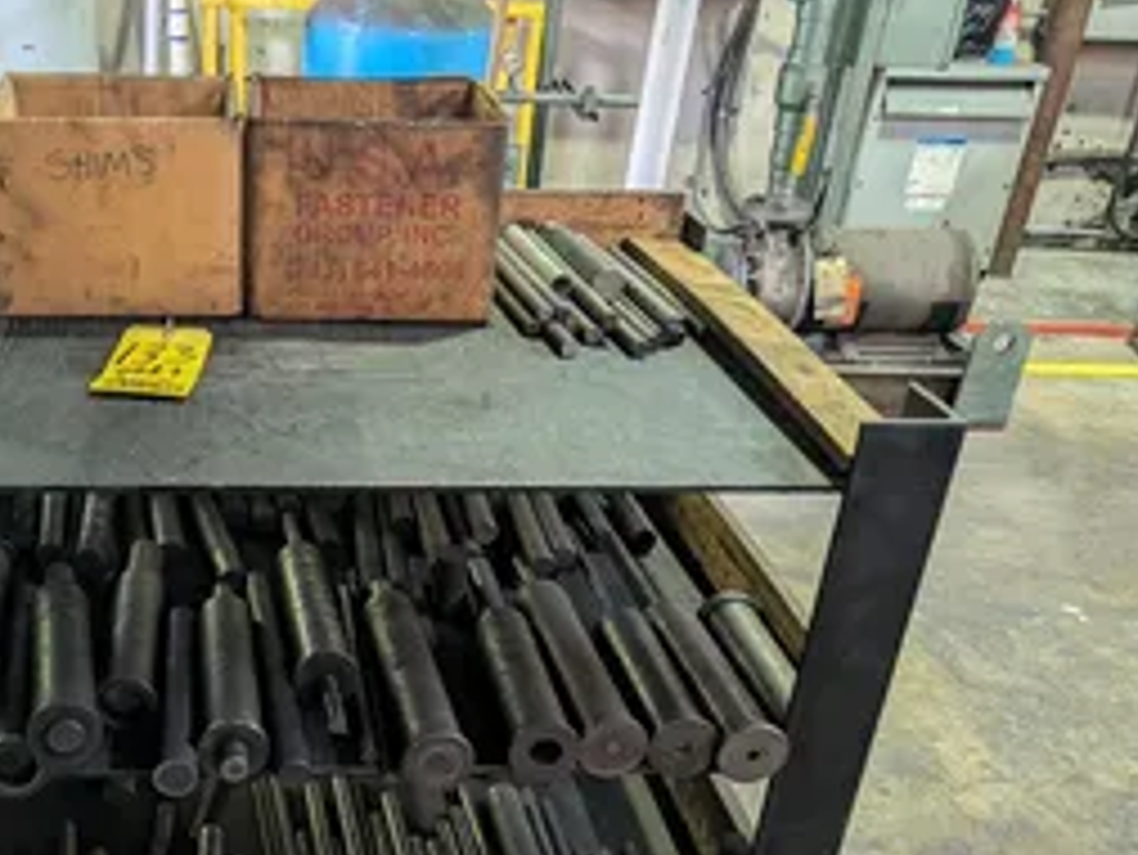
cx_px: 247
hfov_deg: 46.7
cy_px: 578
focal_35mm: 38
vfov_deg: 37.3
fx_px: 1250
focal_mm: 6.9
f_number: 1.68
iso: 359
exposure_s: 1/120
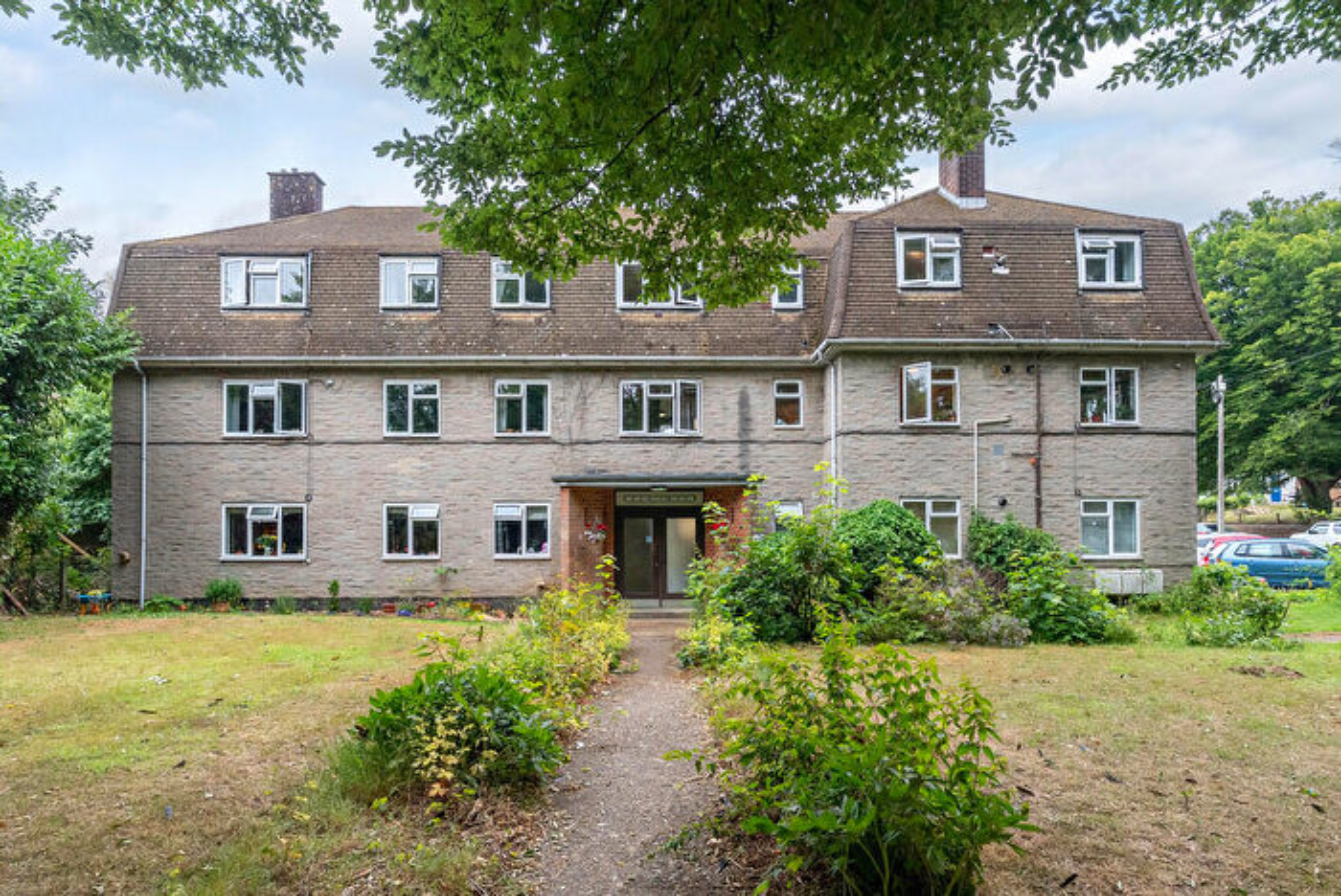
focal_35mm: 17
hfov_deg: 93.2
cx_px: 670
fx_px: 634
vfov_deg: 70.5
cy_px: 448
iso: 1250
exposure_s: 1/250
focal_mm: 17
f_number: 7.1
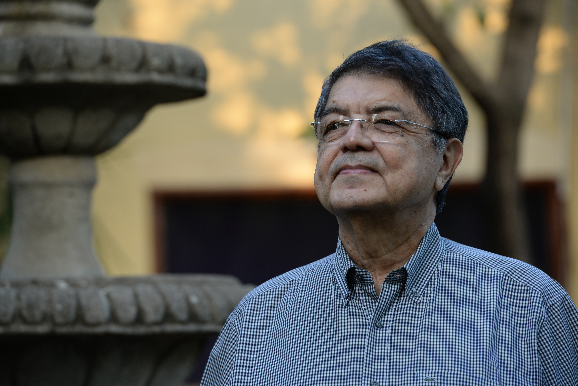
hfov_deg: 10.3
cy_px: 193
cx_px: 289
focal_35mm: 200
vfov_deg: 6.9
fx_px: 3212
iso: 400
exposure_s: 1/100
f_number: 5
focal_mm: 200
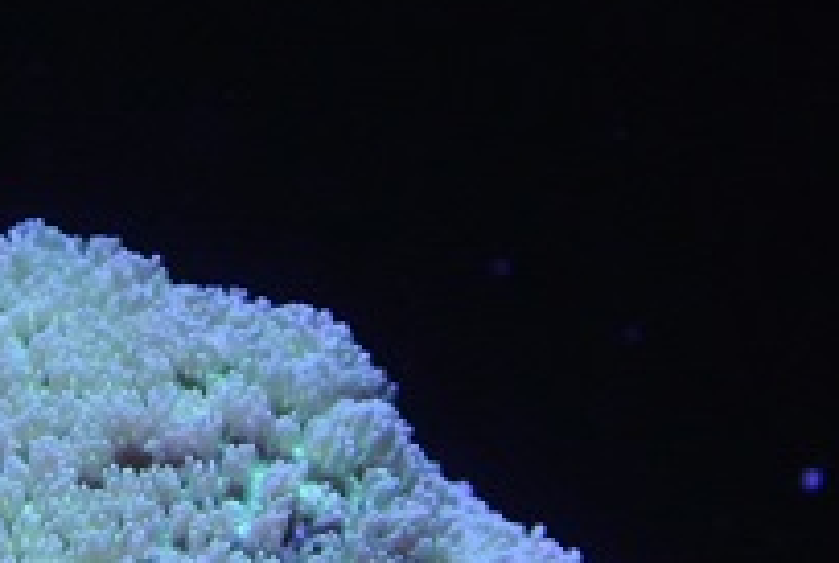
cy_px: 746
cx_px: -218
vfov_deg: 5.6
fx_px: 5769
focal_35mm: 247
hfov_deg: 8.2
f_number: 5.6
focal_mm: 26.7
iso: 800
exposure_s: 1/200
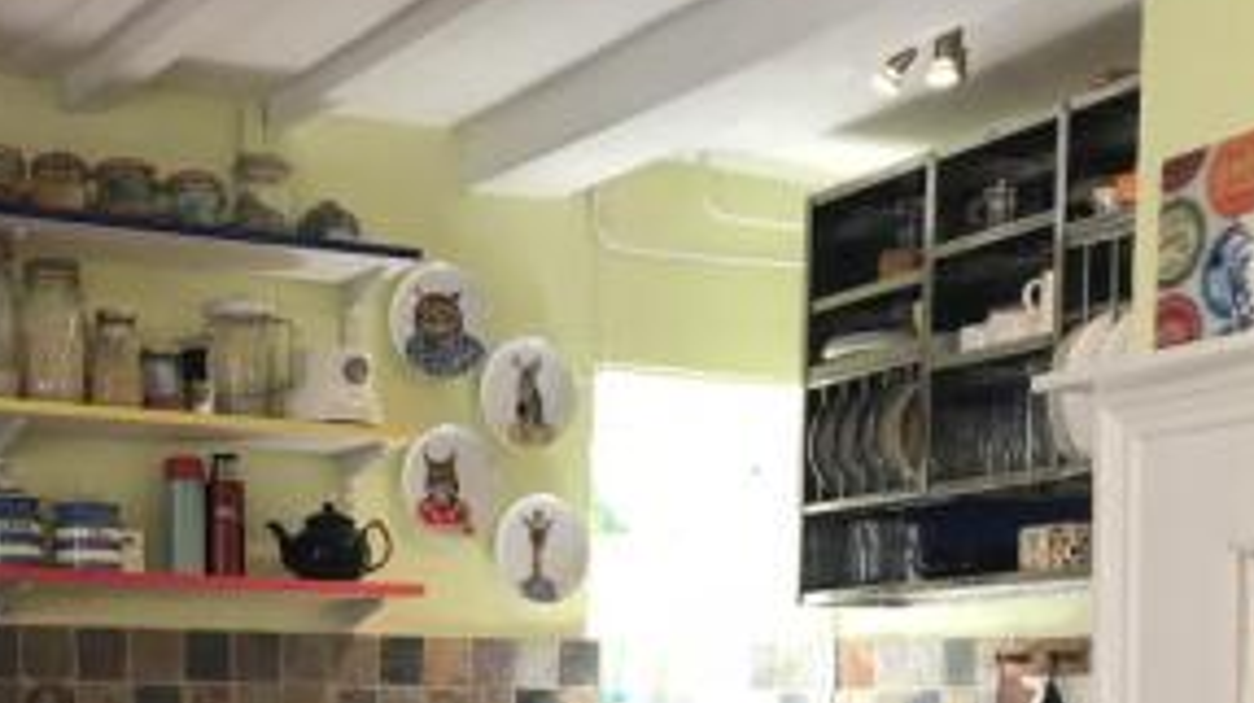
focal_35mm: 62
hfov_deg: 33.3
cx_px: 334
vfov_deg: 18.2
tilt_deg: -4.2
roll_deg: +0.2
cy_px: 889
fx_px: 2060
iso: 20
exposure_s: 1/33
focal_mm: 3.99
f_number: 1.8
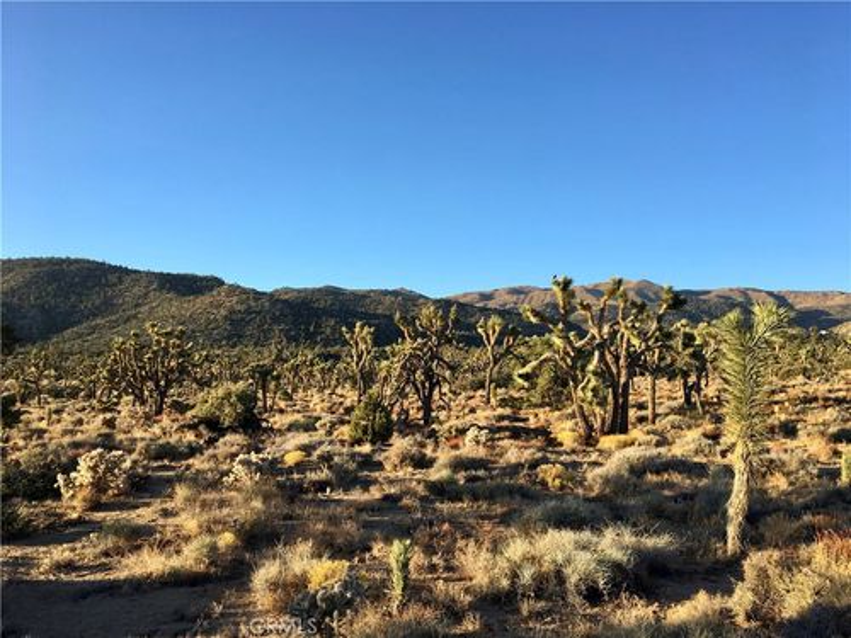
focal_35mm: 29
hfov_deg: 61.7
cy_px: 319
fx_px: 713
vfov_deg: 48.2
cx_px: 426
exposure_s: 1/605
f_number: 2.2
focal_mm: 4.15
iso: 25
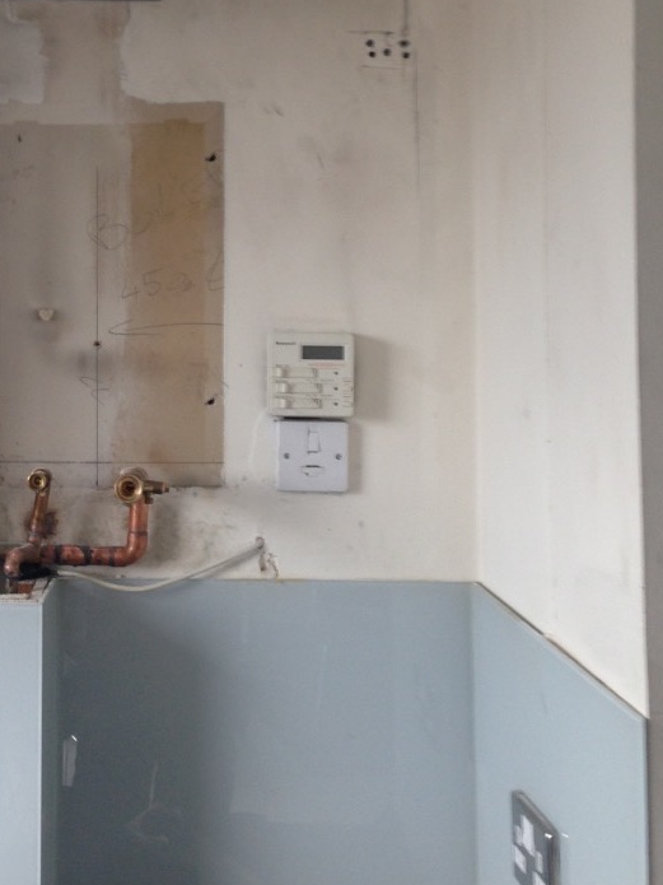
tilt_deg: +1.2
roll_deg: +0.2
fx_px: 1456
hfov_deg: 25.2
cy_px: 283
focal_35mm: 57
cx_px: 135
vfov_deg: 33.4
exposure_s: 1/20
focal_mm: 4.12
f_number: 2.4
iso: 50
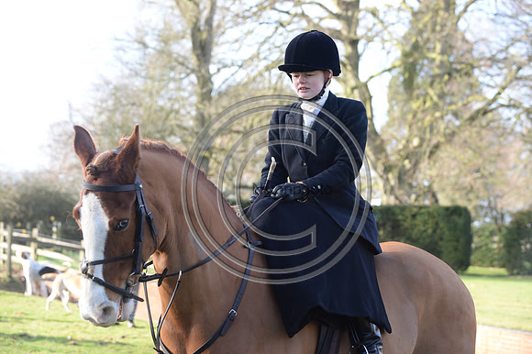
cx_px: 266
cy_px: 177
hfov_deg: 22.6
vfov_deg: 15.2
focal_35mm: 90
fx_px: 1329
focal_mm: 90
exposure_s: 1/640
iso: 1250
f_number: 5
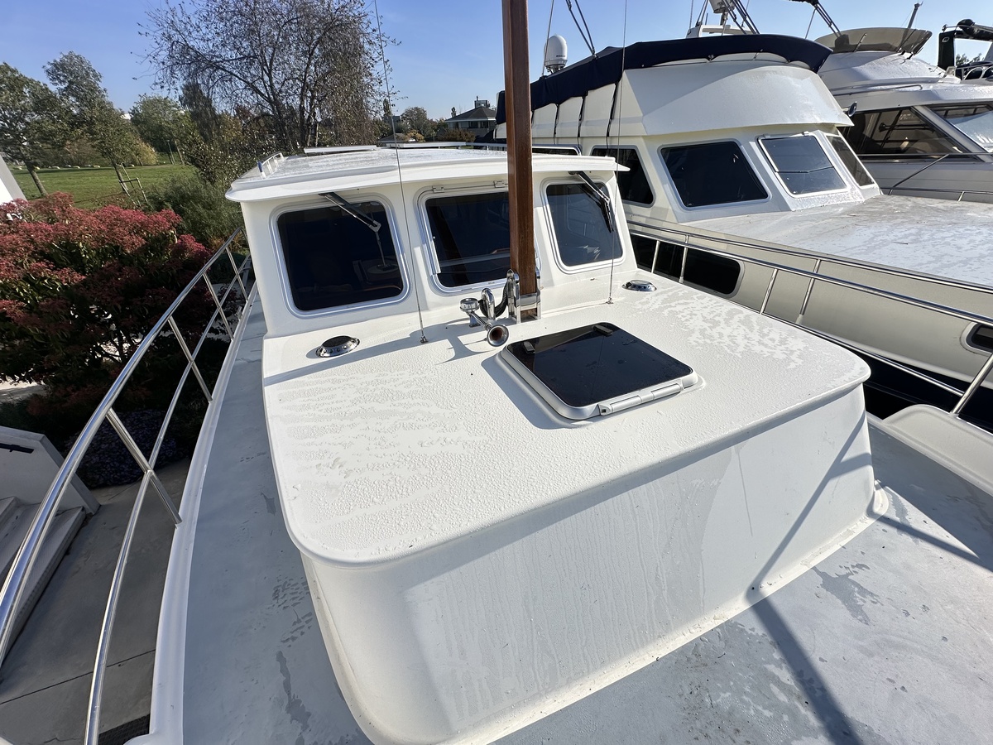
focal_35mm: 14
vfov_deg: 85.7
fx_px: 402
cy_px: 372
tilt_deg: -30.7
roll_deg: +1.5
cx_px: 496
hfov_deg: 102.1
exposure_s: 1/2747
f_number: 2.2
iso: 50
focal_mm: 2.22
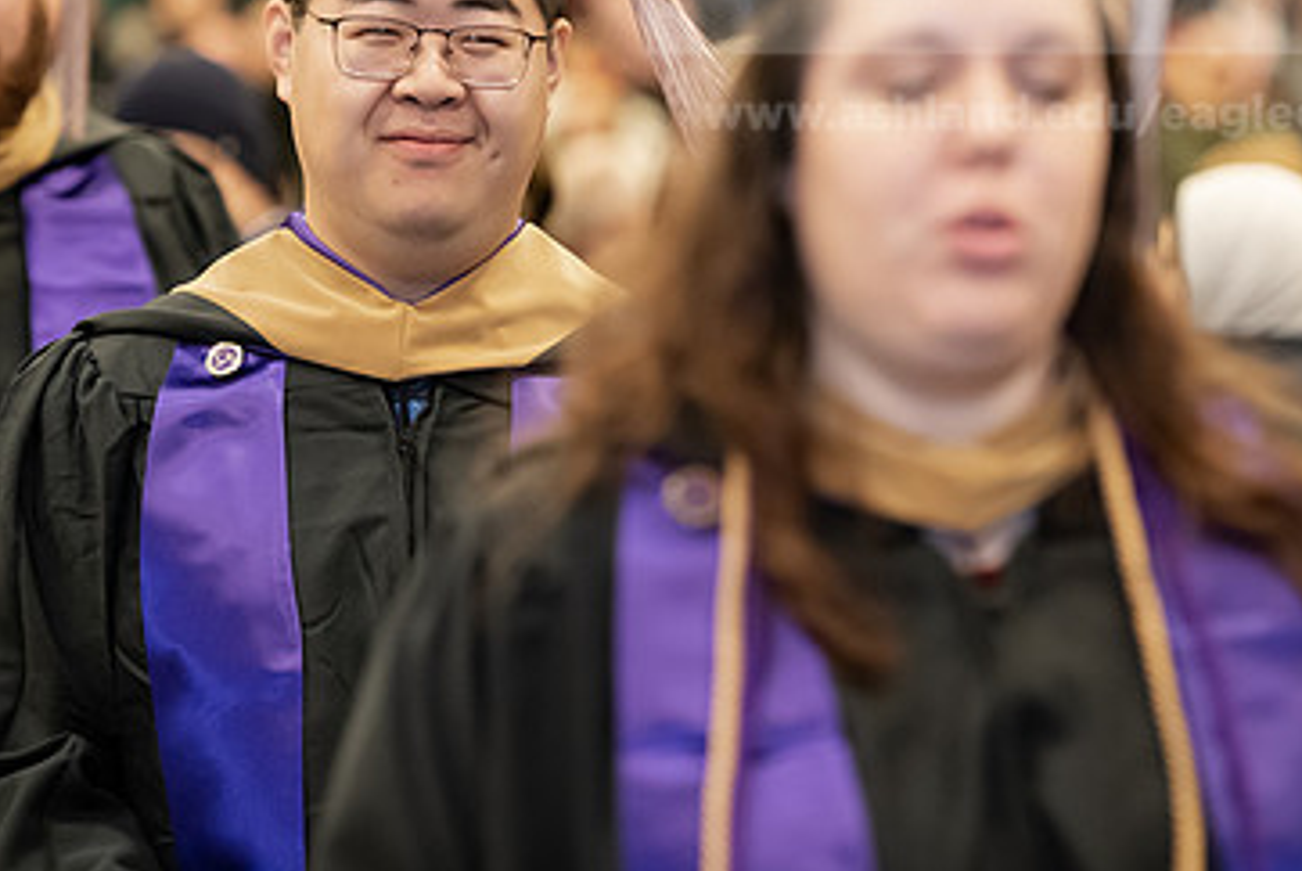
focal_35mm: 216
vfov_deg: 6.4
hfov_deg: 9.5
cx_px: 540
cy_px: 189
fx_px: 7818
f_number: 3.2
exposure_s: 1/200
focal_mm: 135
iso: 2500
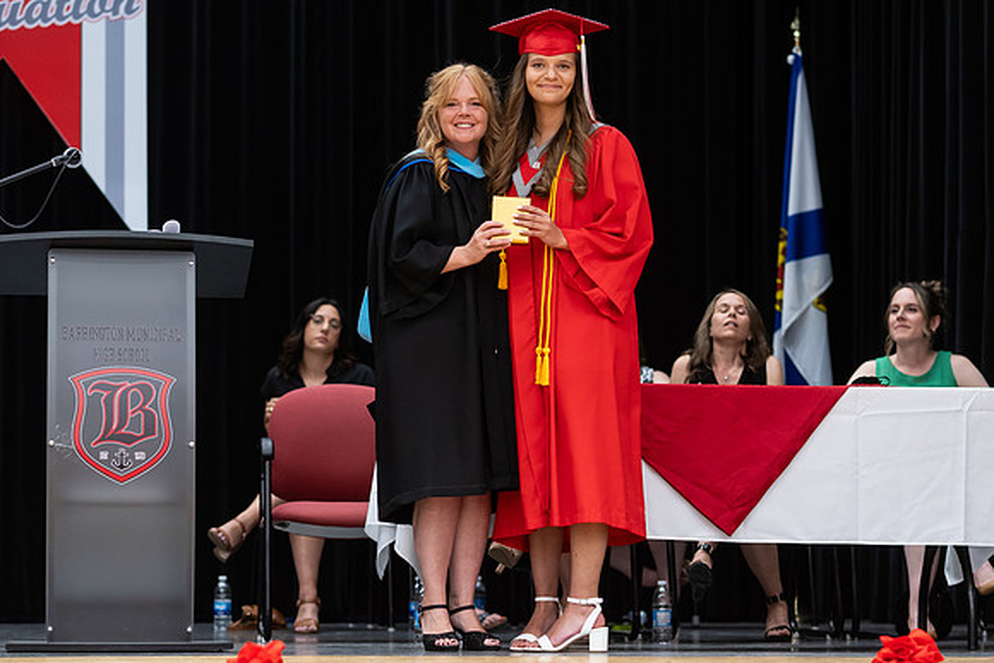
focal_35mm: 117
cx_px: 497
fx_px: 3243
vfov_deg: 11.7
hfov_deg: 17.4
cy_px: 433
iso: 1000
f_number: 2.8
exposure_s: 1/200
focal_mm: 85
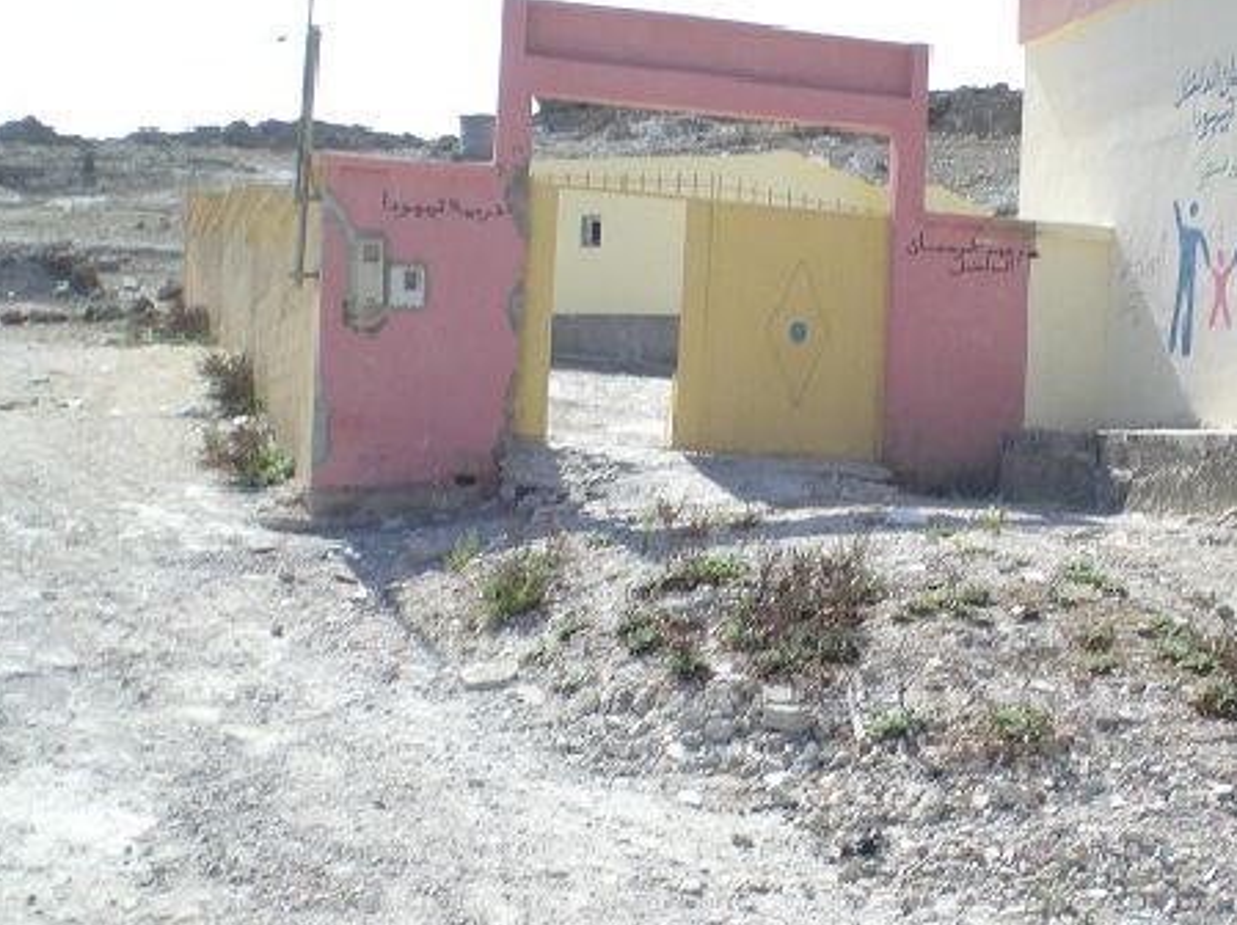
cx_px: 879
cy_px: 516
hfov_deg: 34.4
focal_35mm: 55
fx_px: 1964
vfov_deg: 26.5
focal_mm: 6.3
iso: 50
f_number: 4.6
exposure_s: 1/290
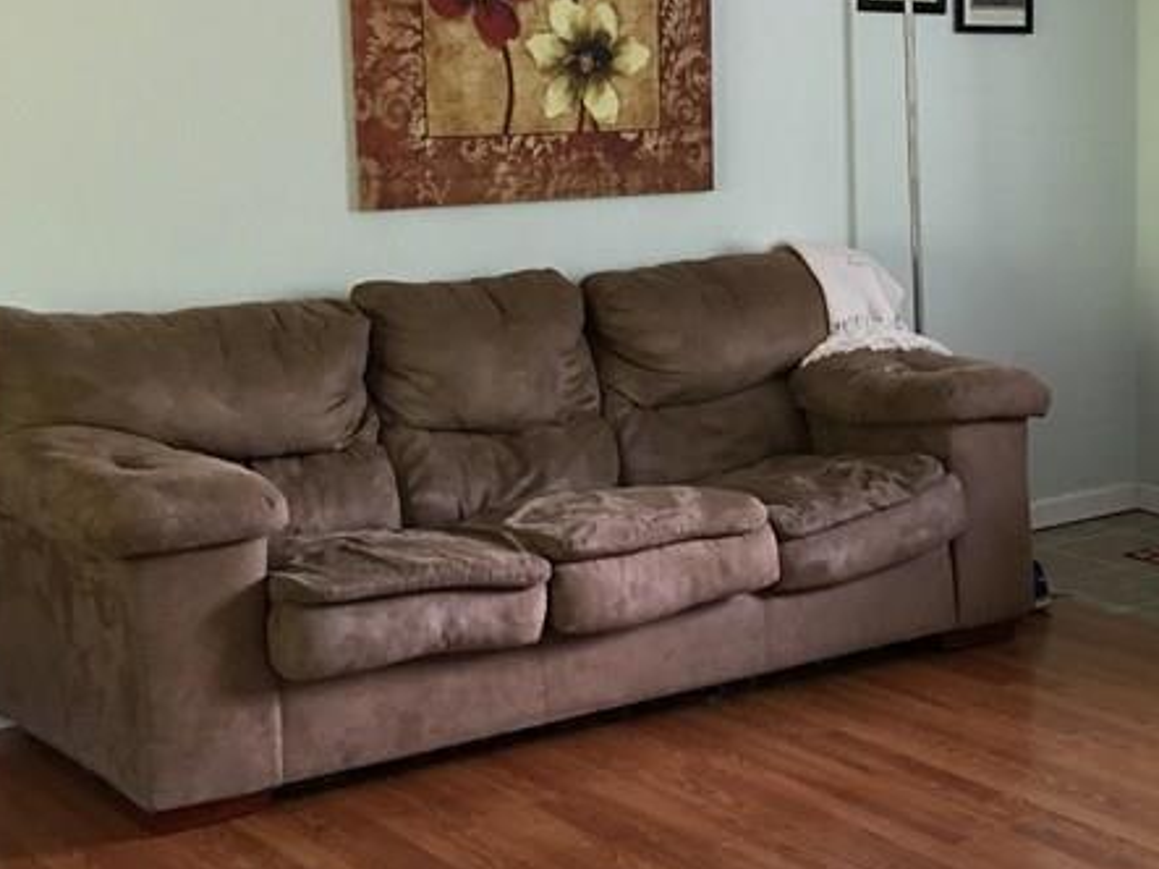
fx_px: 2243
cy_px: 351
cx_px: 890
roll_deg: +0.8
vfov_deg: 21.9
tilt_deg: -6.2
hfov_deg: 28.5
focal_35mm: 67
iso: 64
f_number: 2.2
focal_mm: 4.15
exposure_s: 1/15
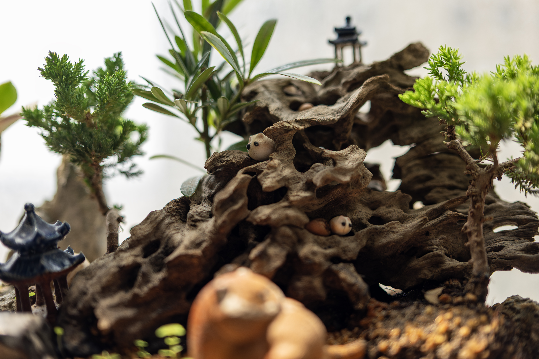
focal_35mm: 40
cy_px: 180
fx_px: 599
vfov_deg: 33.4
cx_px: 270
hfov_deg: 48.5
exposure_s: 1/320
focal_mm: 40
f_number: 2.2
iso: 100
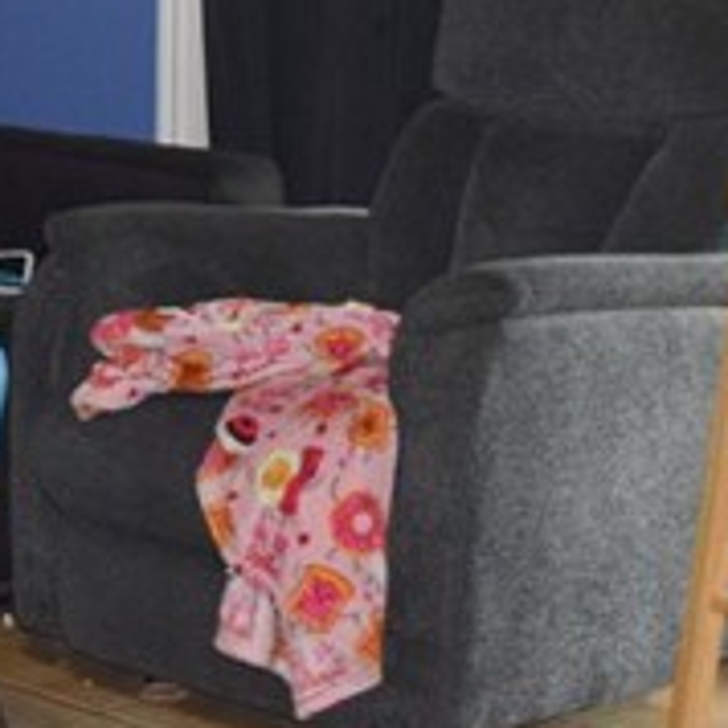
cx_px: -613
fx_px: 3141
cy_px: -215
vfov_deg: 12.8
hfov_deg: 12.1
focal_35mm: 132
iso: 800
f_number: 4.5
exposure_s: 1/80
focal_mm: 18
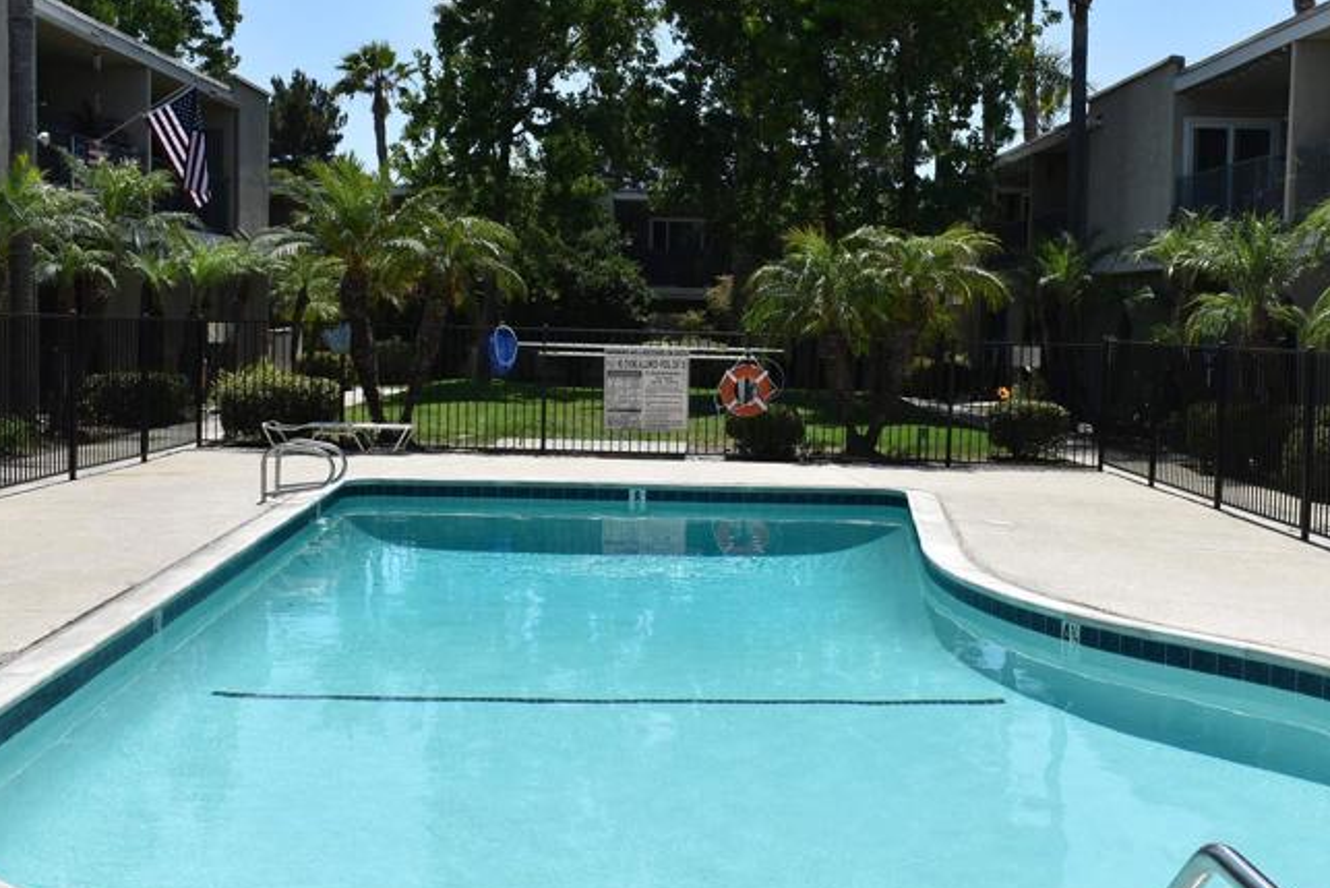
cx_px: 703
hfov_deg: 45.4
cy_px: 432
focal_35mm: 43
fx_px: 1589
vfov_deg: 31.2
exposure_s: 1/640
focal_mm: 18
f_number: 6.3
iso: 100
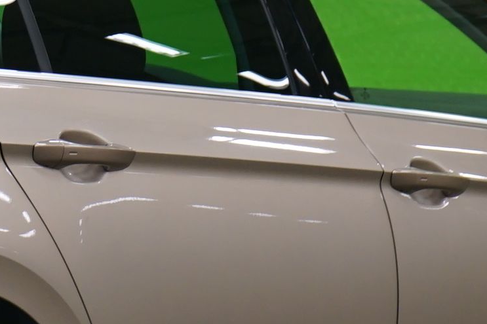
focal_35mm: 265
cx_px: -159
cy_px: 52
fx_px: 3584
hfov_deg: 7.7
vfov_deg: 5.2
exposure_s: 1/8
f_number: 5
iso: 400
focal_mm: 50
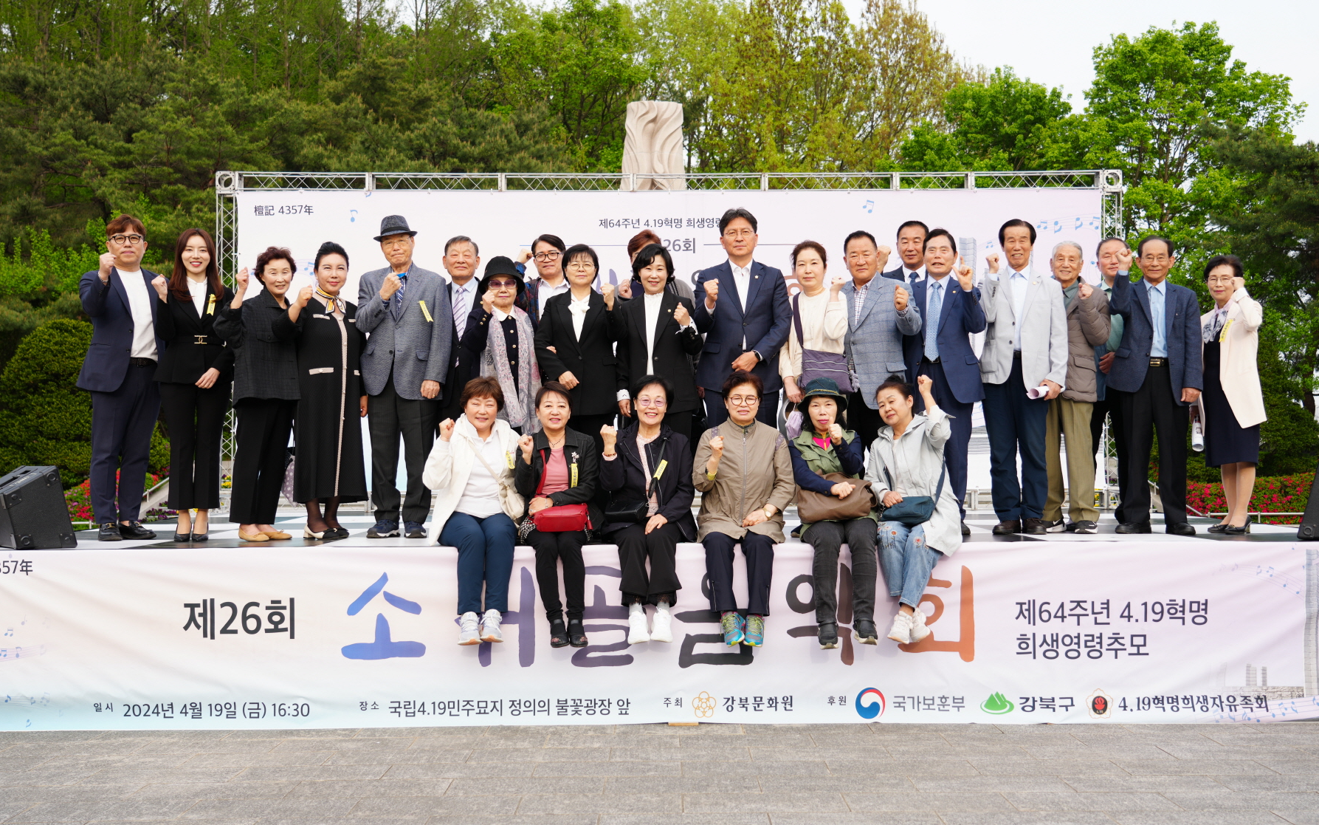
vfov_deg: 32.8
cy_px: 396
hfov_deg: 50.4
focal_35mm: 39
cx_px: 661
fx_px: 1402
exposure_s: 1/200
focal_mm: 38
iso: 125
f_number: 4
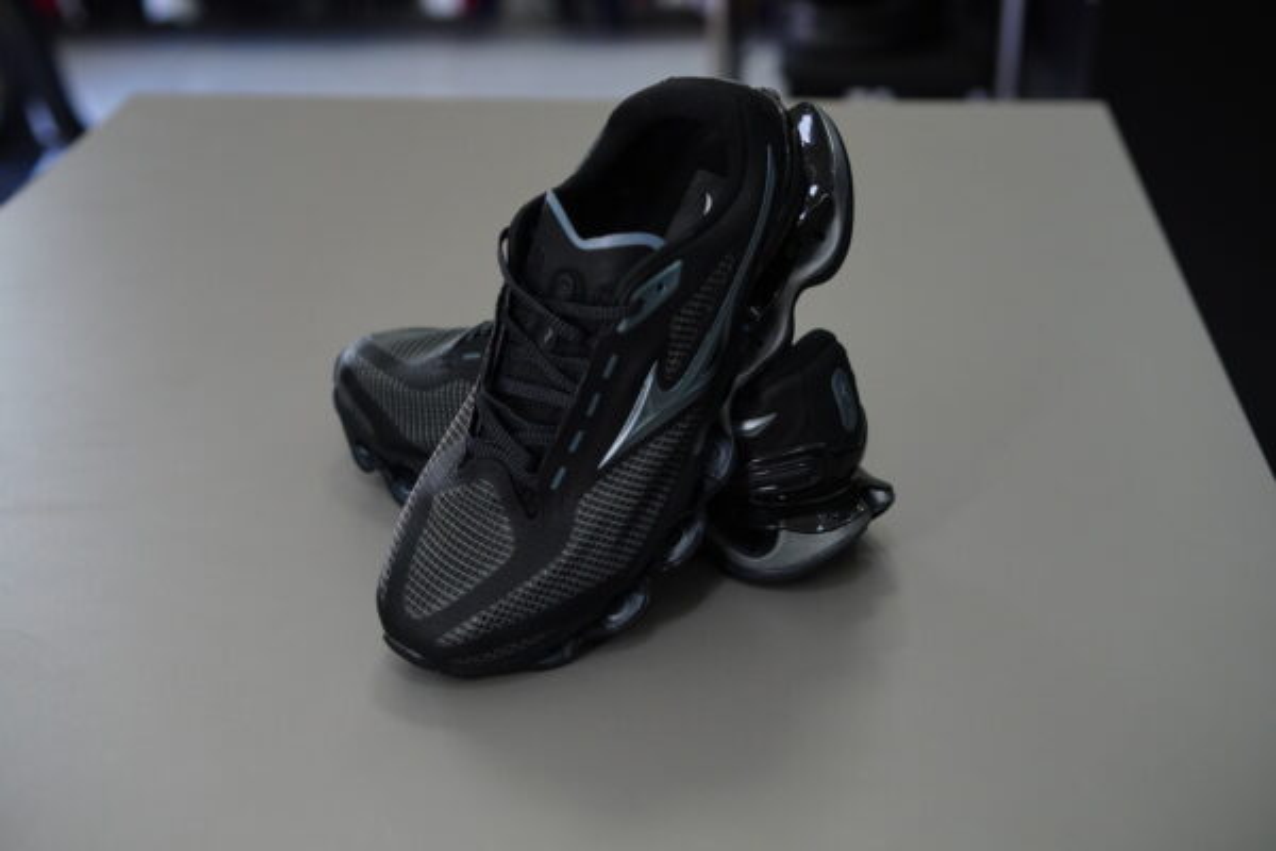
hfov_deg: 40.0
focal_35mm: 50
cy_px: 426
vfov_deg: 27.3
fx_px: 1754
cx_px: 638
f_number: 2.5
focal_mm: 33
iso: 1000
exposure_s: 1/640
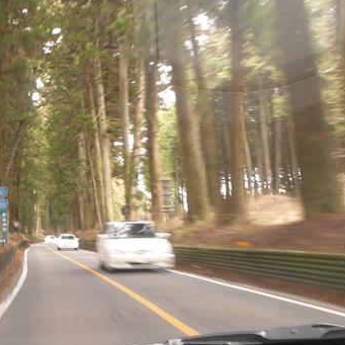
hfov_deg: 28.3
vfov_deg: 29.4
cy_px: 119
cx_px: 28
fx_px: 654
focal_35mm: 58
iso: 160
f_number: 2.8
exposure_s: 1/15
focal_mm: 4.6
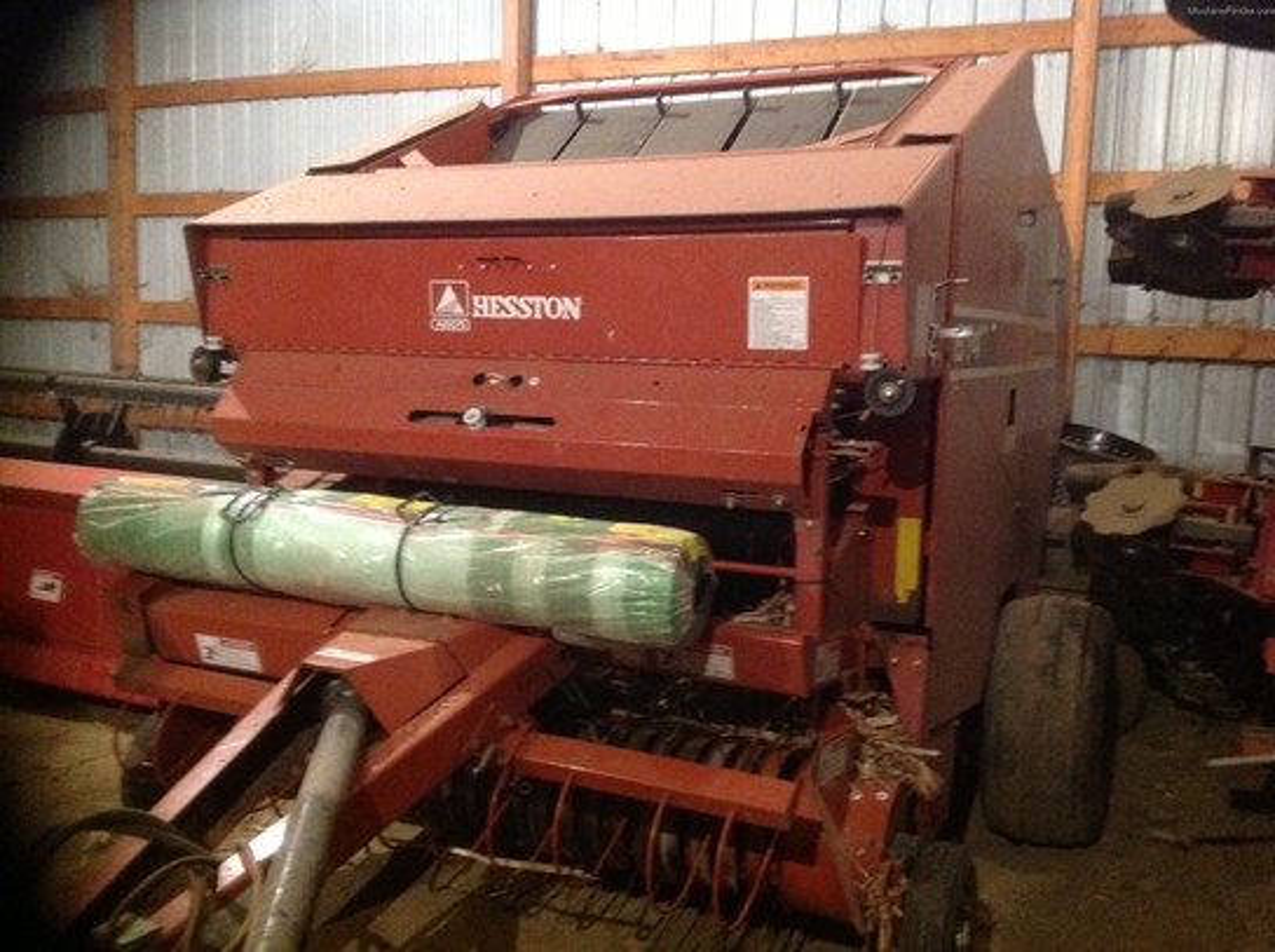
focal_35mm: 35
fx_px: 1287
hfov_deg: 52.7
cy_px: 476
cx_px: 638
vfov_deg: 40.6
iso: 800
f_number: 2.4
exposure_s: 1/15
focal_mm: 4.28
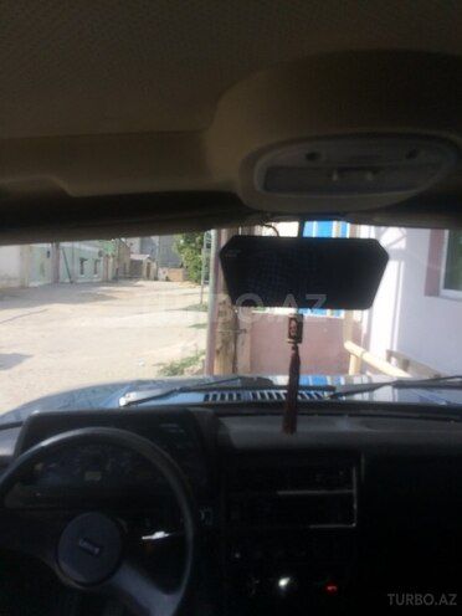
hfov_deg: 48.2
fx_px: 516
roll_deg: -1.1
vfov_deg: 61.7
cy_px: 308
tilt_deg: -7.8
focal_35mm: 29
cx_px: 231
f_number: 2.2
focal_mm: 4.15
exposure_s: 1/1242
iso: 32
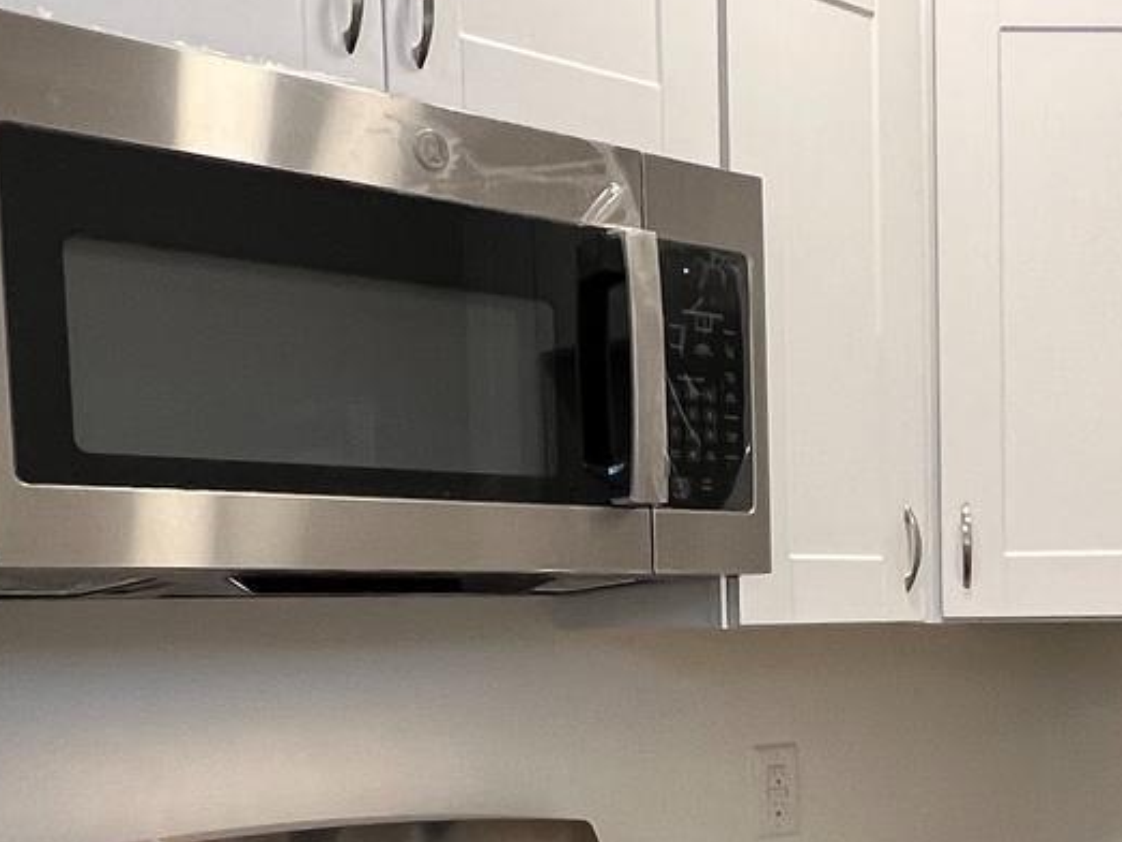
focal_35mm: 51
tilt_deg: -7.2
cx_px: 965
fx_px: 1654
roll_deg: +0.6
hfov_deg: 35.7
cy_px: 790
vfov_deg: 27.3
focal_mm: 1.57
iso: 200
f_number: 1.8
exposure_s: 1/120
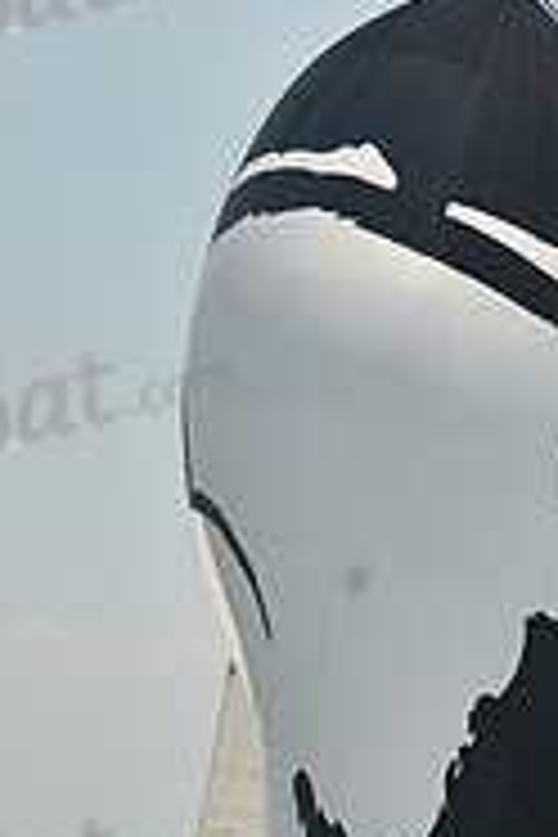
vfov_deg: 9.4
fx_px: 5068
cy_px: 612
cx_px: 470
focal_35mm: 218
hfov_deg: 6.3
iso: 250
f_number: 6.3
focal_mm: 70
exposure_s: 1/640
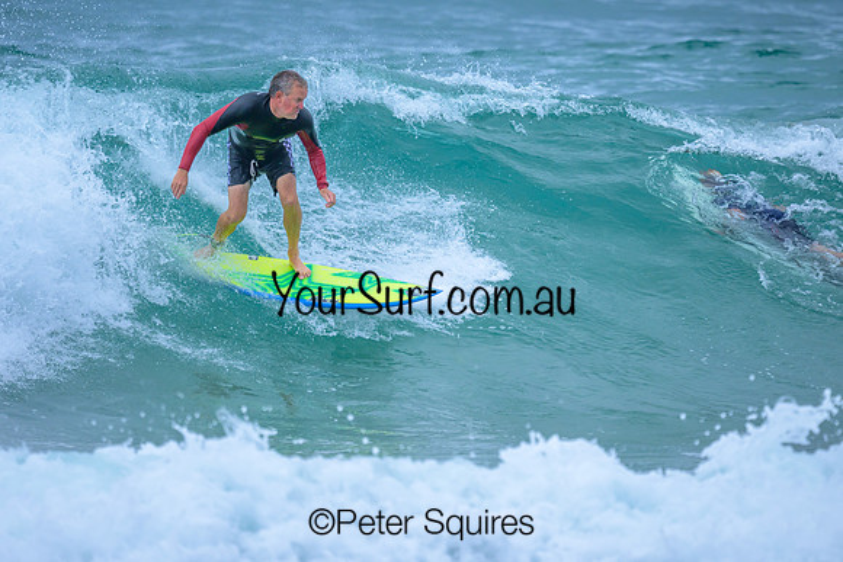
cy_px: 243
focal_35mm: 1099
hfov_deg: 1.9
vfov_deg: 1.3
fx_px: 25746
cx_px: 379
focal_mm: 800
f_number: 6.3
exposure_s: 1/2000
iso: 400
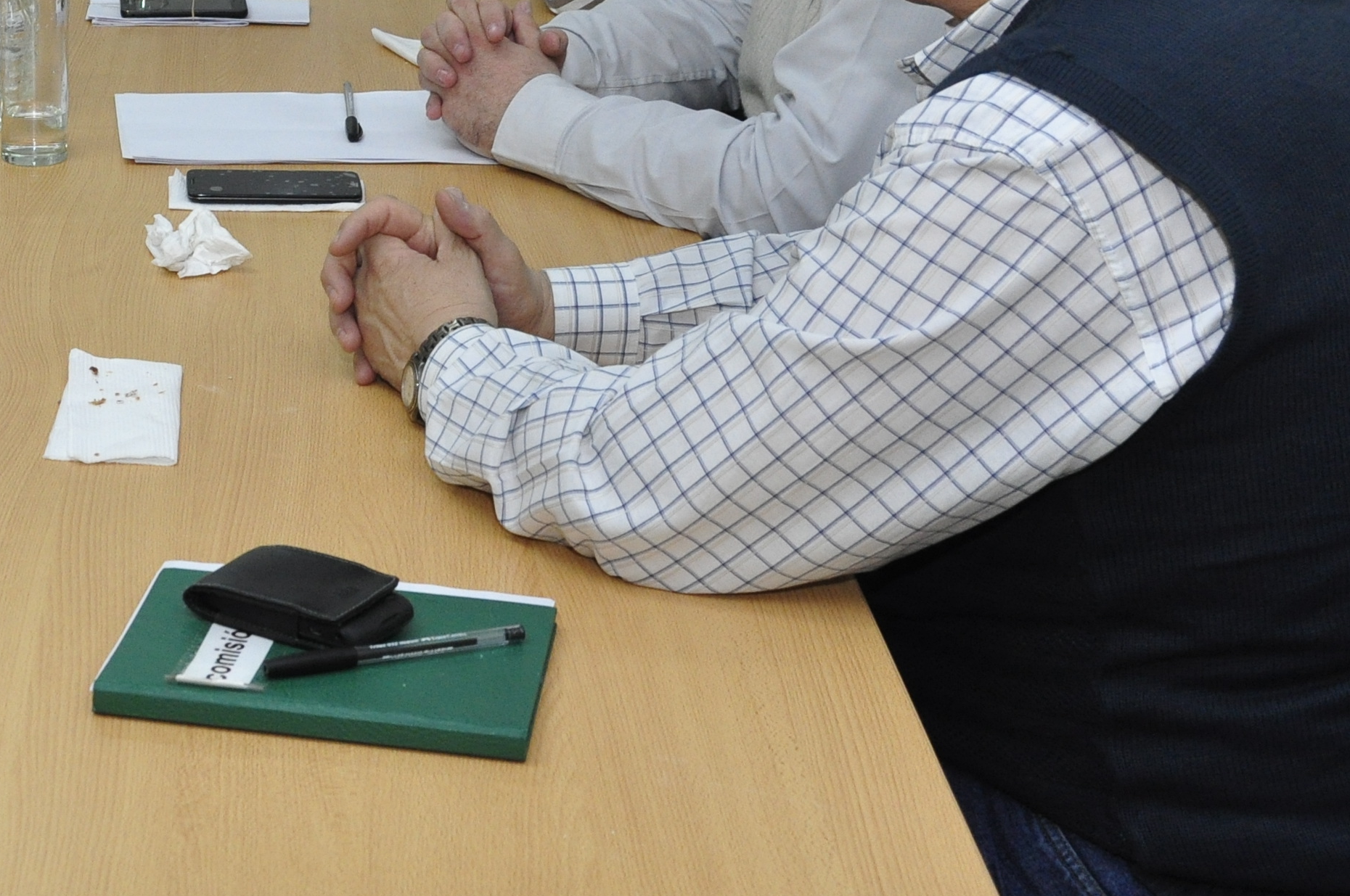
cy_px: 226
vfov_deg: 16.3
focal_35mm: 83
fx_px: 3108
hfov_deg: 23.5
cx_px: 15
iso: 800
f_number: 5.6
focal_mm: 24
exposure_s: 1/60
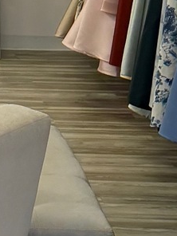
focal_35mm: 187
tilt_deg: -1.6
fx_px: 1275
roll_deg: +0.8
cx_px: -347
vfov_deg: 10.3
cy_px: -110
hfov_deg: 7.1
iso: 160
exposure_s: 1/217
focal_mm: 6.76
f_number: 1.78
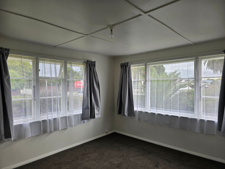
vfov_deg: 58.9
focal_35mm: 23
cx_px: 112
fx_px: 149
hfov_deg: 73.9
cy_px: 84
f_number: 1.7
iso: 25
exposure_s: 1/120
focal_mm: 6.3
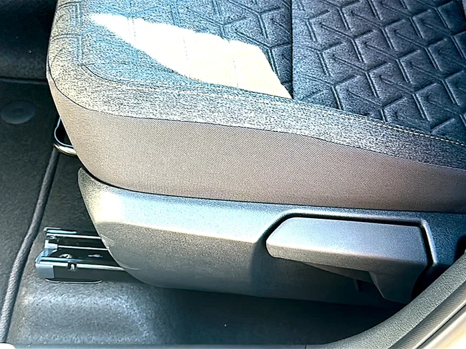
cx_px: 233
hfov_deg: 42.9
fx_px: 592
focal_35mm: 44
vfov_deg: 32.9
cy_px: 174
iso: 100
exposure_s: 1/157
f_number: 1.78
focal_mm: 6.86
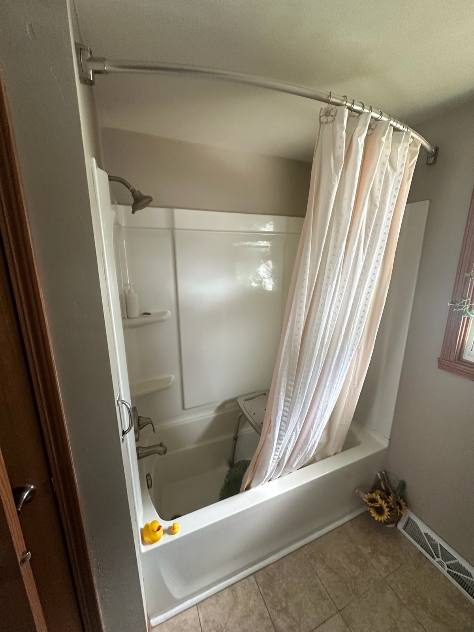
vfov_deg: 102.1
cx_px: 237
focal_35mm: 14
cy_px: 316
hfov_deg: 85.7
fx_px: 256
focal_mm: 2.22
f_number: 2.2
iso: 320
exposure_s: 1/60
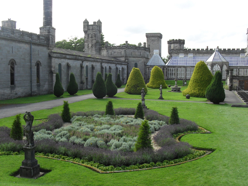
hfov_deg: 52.6
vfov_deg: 40.7
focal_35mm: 35
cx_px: 124
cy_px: 93
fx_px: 251
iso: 100
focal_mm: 6.3
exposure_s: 1/250
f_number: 3.2
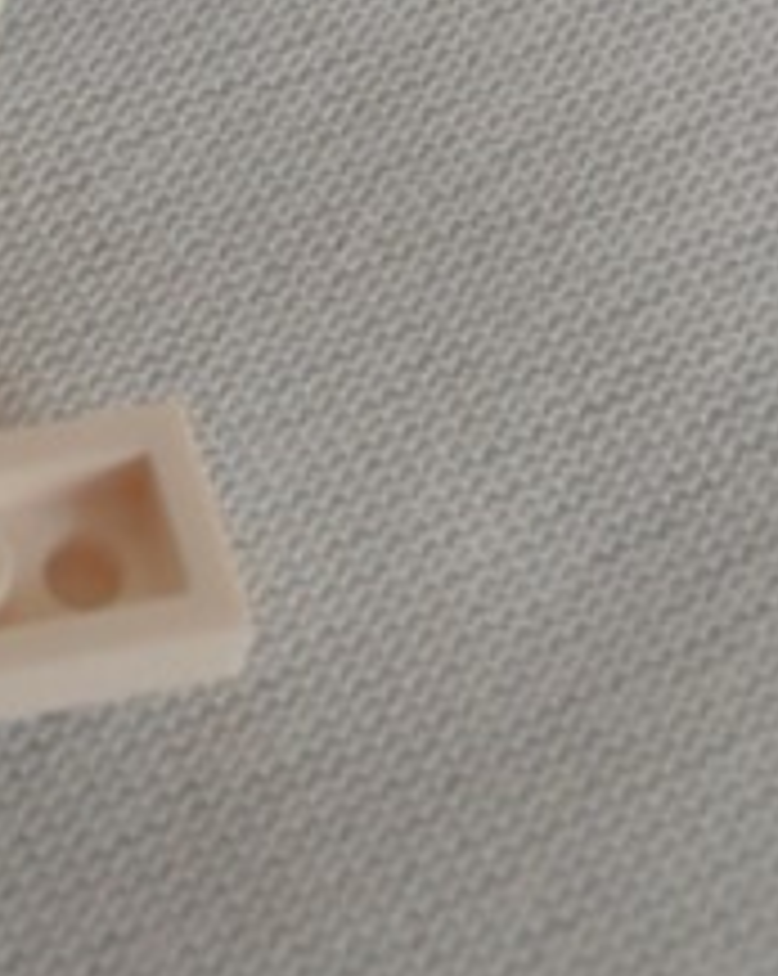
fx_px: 4326
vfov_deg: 12.3
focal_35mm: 150
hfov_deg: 10.1
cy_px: -412
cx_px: -184
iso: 80
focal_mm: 6.61
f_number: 3.9
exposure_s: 1/60
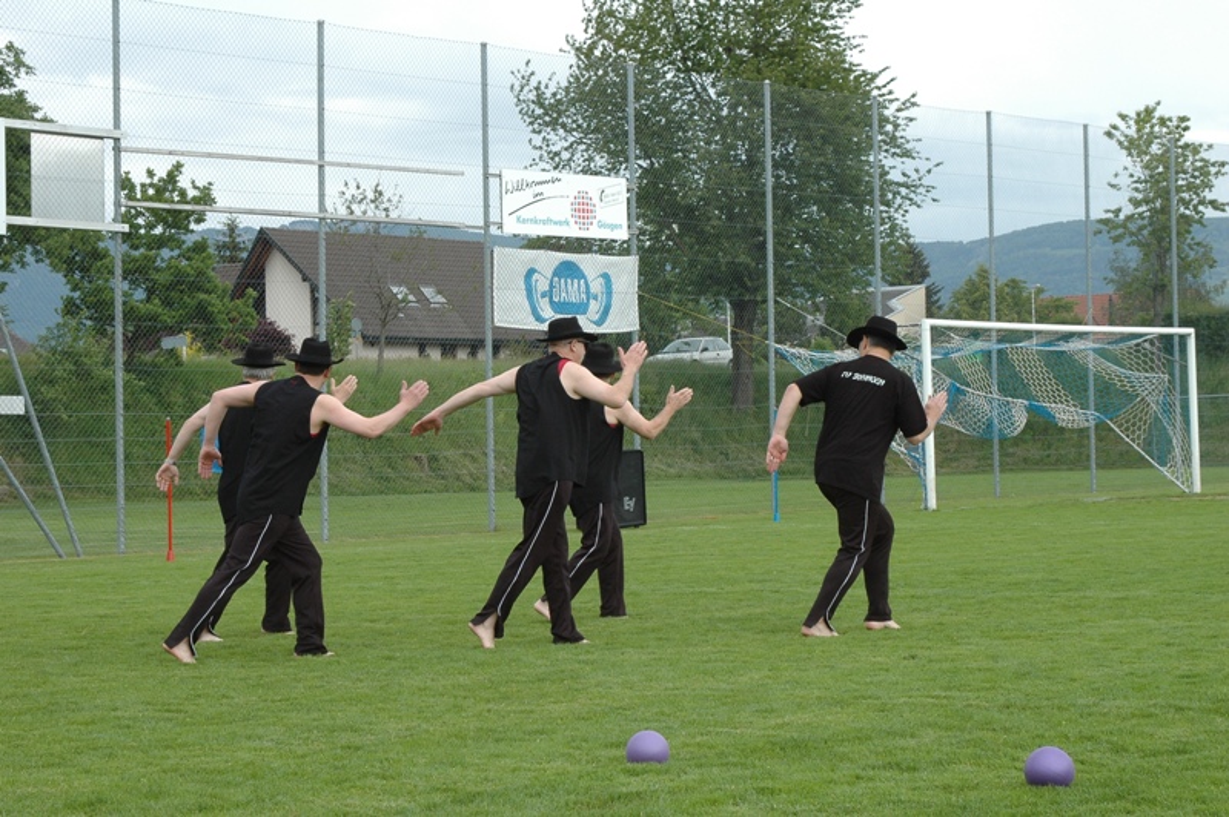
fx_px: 2814
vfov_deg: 16.5
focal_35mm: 82
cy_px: 408
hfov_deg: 24.6
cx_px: 614
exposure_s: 1/125
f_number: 16
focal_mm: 55
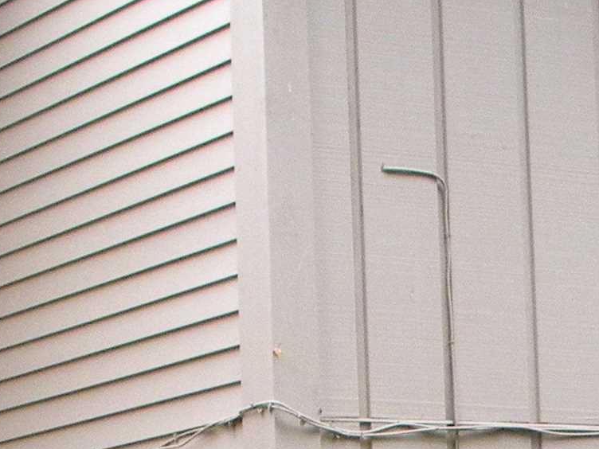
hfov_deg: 12.3
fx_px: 2544
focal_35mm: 147
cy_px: 821
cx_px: -496
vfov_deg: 9.6
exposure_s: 1/60
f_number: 3.7
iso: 351
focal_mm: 6.4
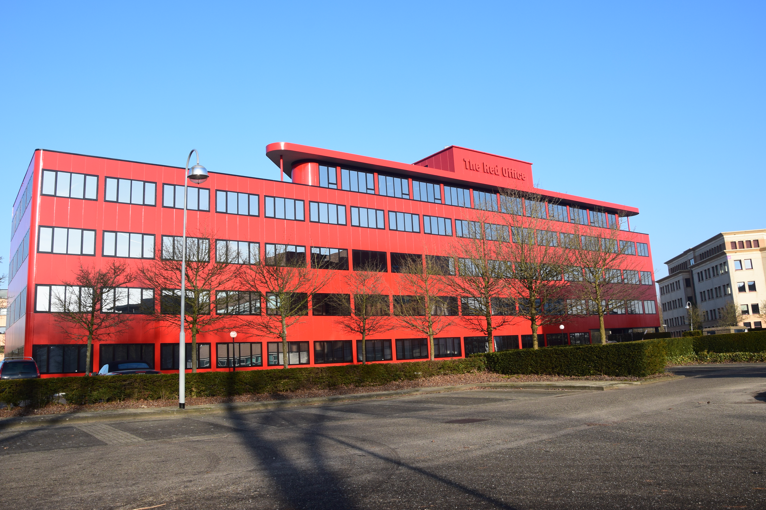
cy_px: 247
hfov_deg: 65.5
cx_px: 385
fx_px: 596
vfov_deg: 46.4
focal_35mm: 28
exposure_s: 1/400
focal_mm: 18
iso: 400
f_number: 11
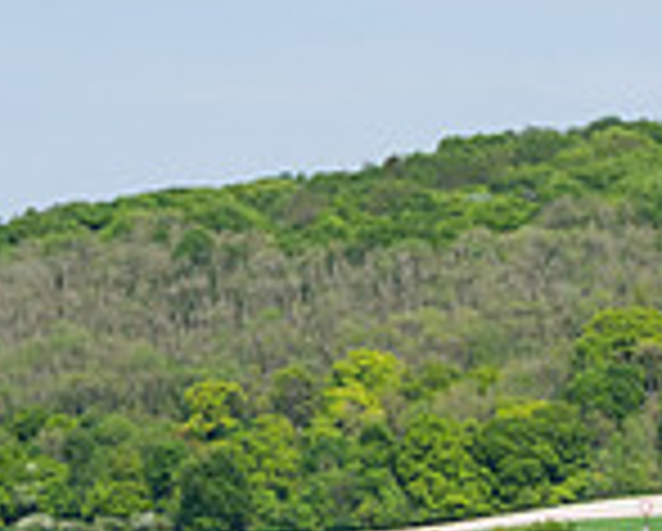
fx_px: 5925
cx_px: 1092
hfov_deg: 6.3
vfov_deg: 5.1
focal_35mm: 302
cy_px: 846
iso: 200
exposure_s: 1/1600
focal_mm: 70
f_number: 5.6
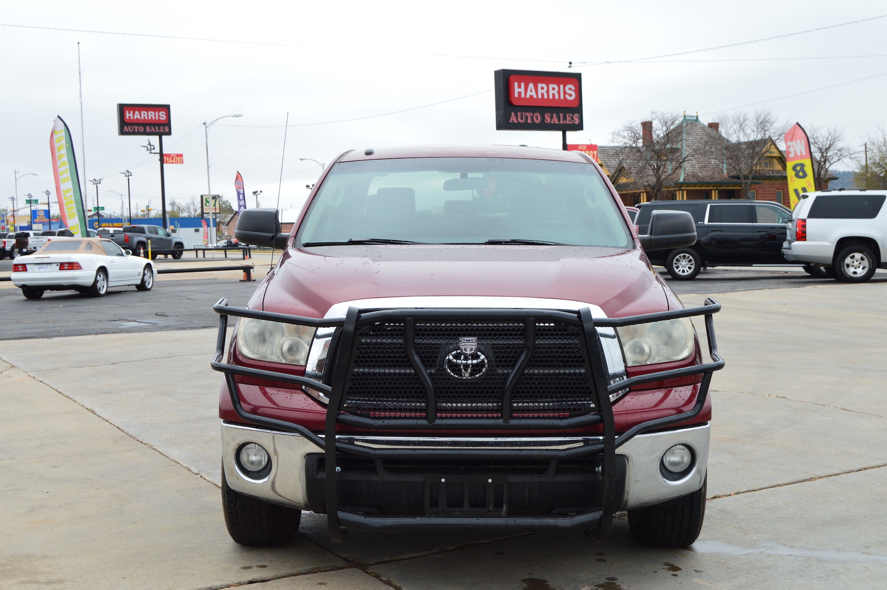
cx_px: 444
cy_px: 295
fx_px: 1108
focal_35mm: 45
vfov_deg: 29.8
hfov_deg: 43.6
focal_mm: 30
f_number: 10
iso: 400
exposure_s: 1/250
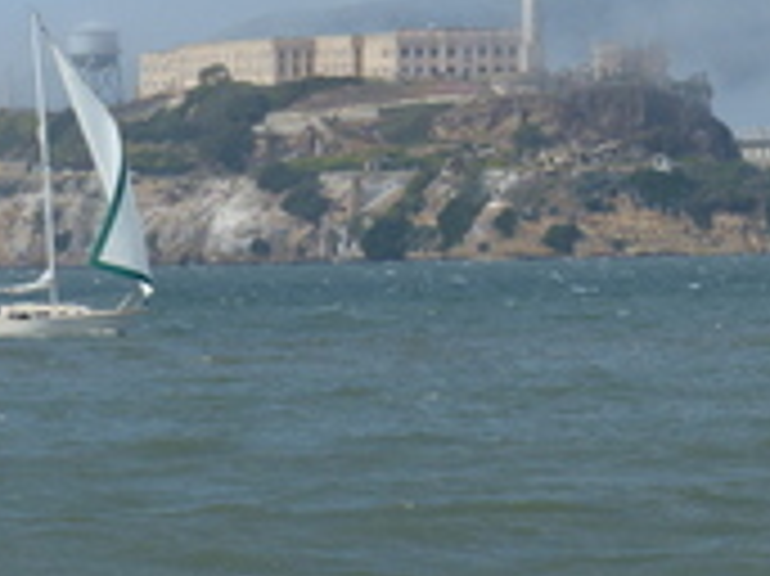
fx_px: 8447
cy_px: 148
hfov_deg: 5.2
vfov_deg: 3.9
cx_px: 477
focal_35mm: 380
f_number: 4
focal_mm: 29.2
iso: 100
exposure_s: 1/1600
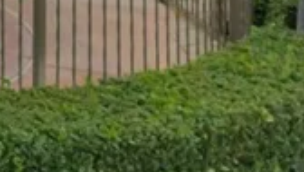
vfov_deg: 9.2
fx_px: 928
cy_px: -272
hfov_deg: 15.0
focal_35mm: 115
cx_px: -310
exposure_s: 1/10
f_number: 2.8
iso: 560
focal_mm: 8.38
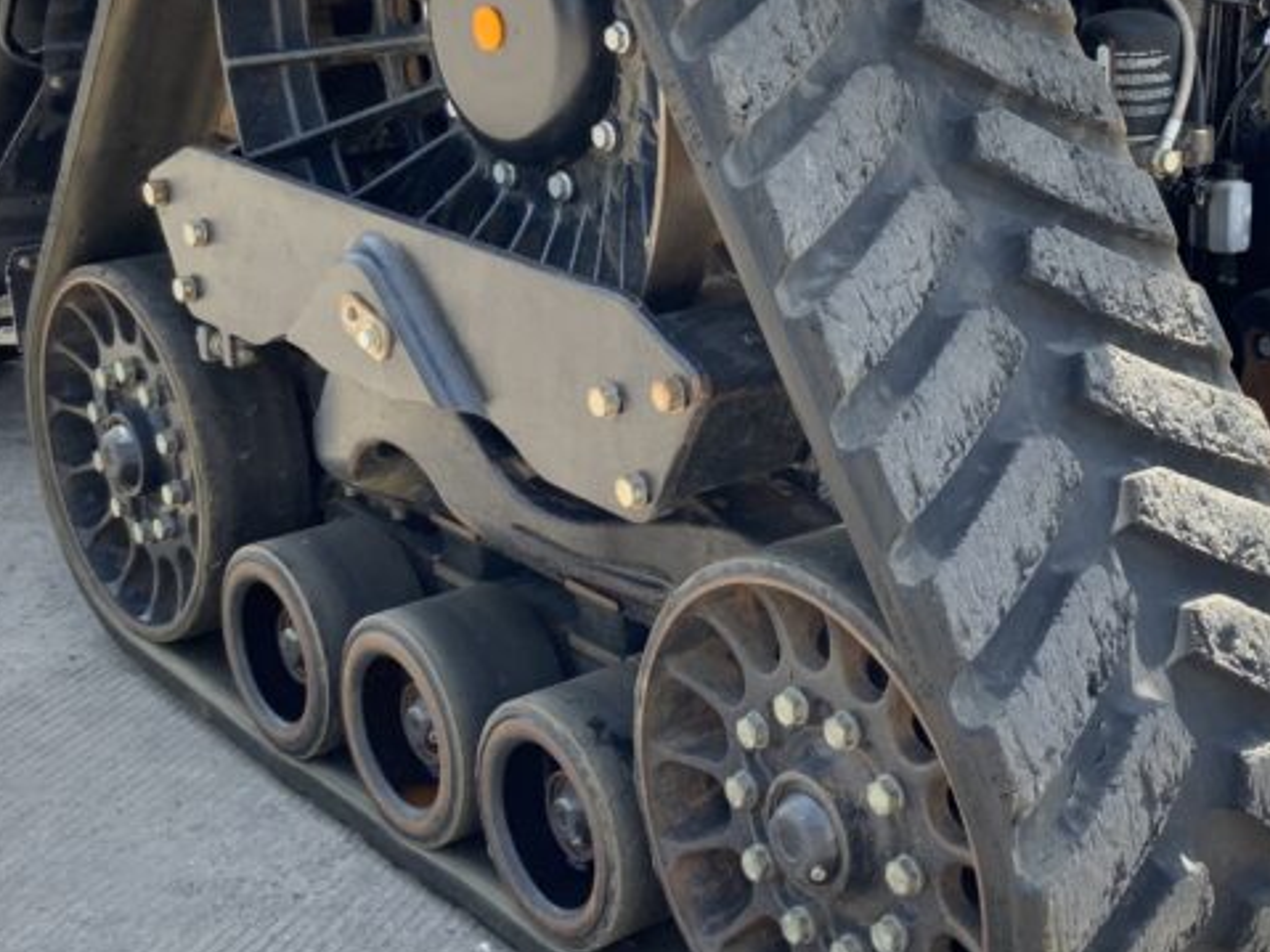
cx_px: 915
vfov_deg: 23.6
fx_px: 2274
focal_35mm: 62
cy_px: 331
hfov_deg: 30.8
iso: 16
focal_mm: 3
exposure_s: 1/220
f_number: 1.8
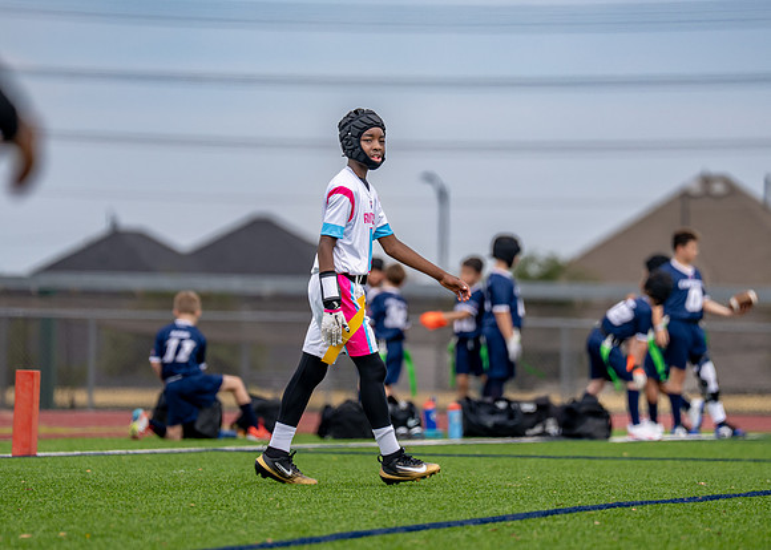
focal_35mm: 310
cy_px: 254
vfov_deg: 4.6
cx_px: 402
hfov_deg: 6.5
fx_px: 6792
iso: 100
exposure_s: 1/2000
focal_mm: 200
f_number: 2.8
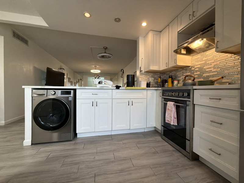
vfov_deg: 85.7
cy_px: 92
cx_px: 122
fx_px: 99
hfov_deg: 102.1
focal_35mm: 14
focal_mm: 2.22
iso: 400
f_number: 2.2
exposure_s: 1/60
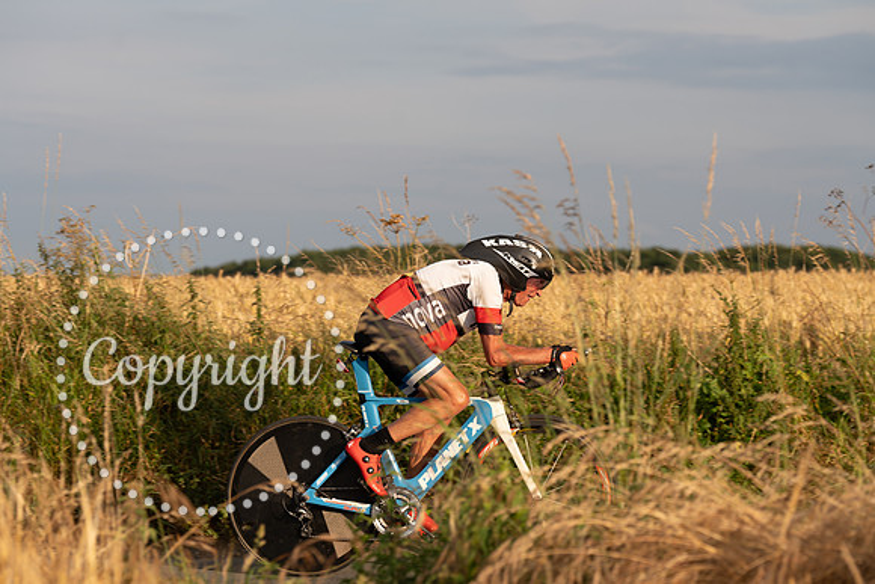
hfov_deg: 18.4
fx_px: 2698
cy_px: 292
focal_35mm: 111
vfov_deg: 12.3
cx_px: 438
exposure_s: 1/800
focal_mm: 111
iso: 160
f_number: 4.5
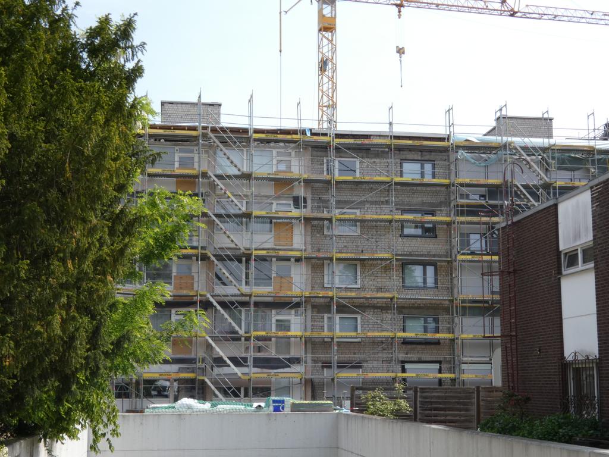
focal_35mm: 53
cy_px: 228
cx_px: 304
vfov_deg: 27.5
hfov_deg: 36.2
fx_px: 932
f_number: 8
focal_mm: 9.5
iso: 80
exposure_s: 1/125
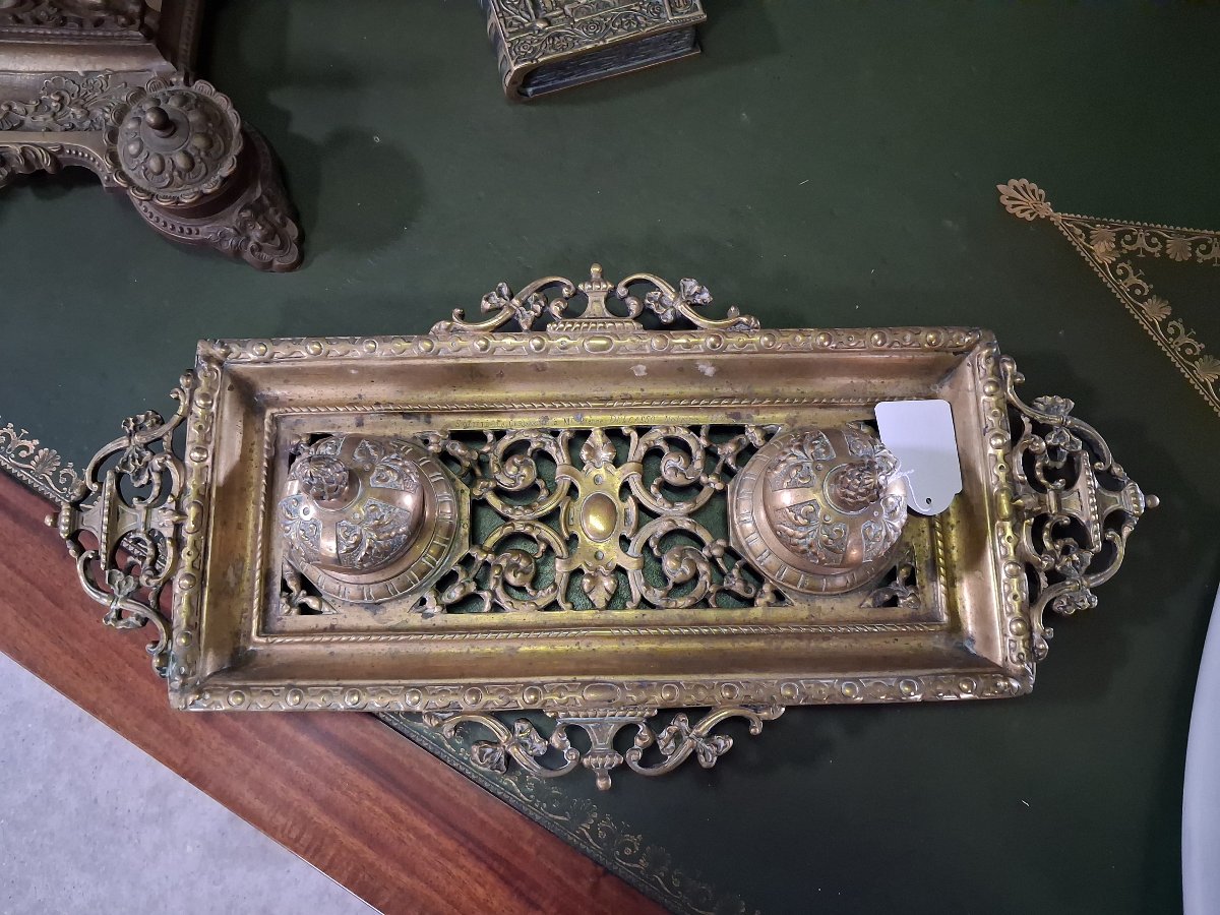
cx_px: 610
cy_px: 458
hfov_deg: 65.3
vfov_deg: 51.4
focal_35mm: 27
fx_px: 952
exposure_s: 1/33
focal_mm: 4
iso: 640
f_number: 1.8
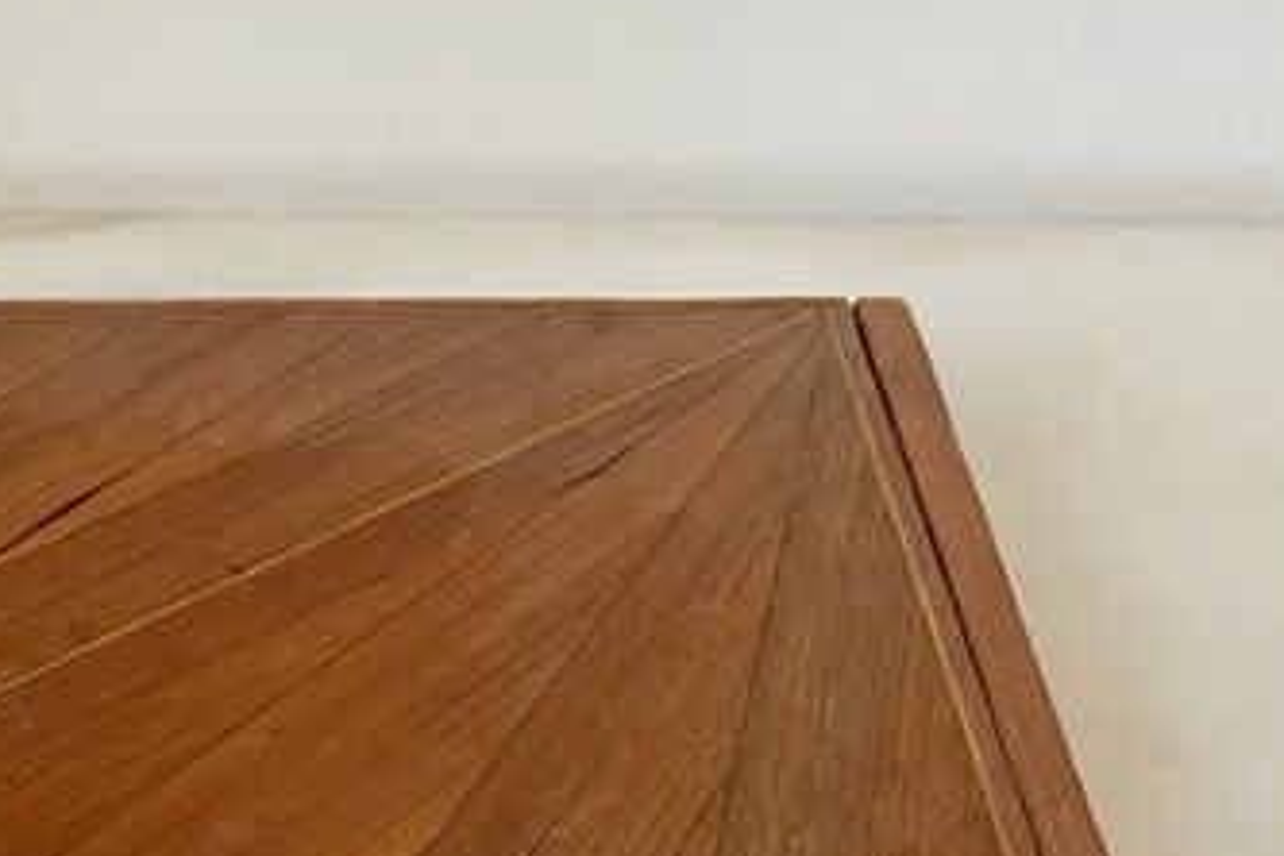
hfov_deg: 36.2
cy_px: 883
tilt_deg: -51.3
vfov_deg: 24.6
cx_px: 162
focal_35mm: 52
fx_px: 1855
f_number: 1.6
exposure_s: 1/60
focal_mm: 4.2
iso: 250
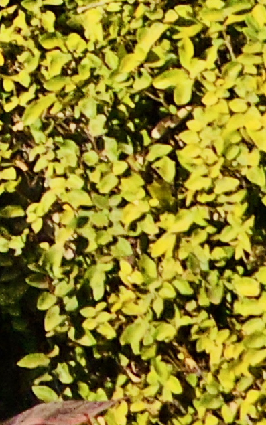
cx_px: -563
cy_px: -768
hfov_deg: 2.8
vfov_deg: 4.4
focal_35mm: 461
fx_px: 5346
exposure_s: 1/2032
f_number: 2.4
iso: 50
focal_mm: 7.9
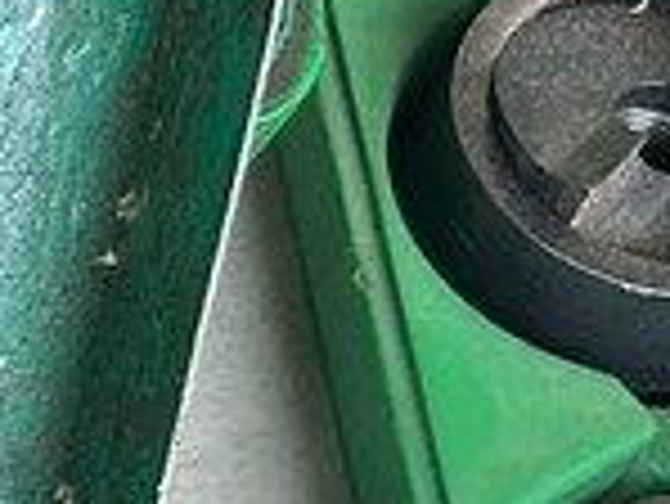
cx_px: -1309
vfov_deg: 7.3
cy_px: 1516
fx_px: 3467
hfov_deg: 9.0
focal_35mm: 179
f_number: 1.5
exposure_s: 1/120
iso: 50
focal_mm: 5.7
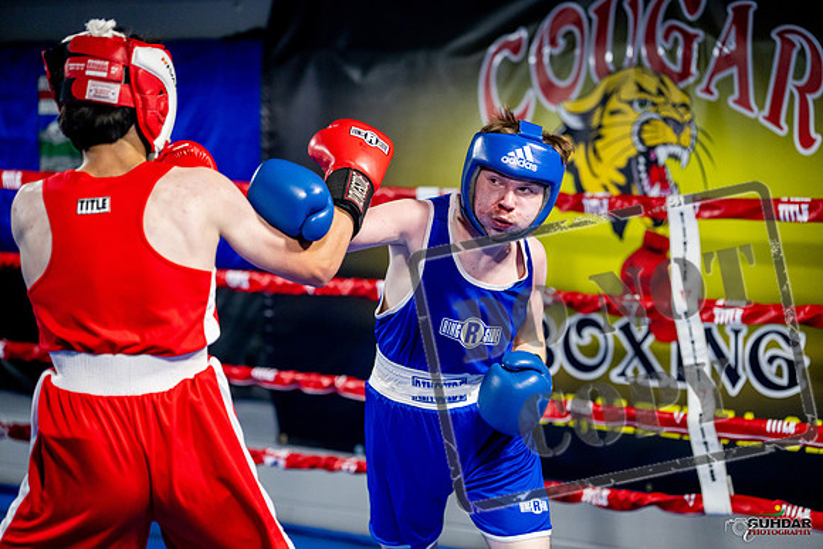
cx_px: 412
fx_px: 1921
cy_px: 274
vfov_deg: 16.3
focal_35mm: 84
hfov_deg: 24.2
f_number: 2
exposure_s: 1/1000
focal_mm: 84
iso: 4000
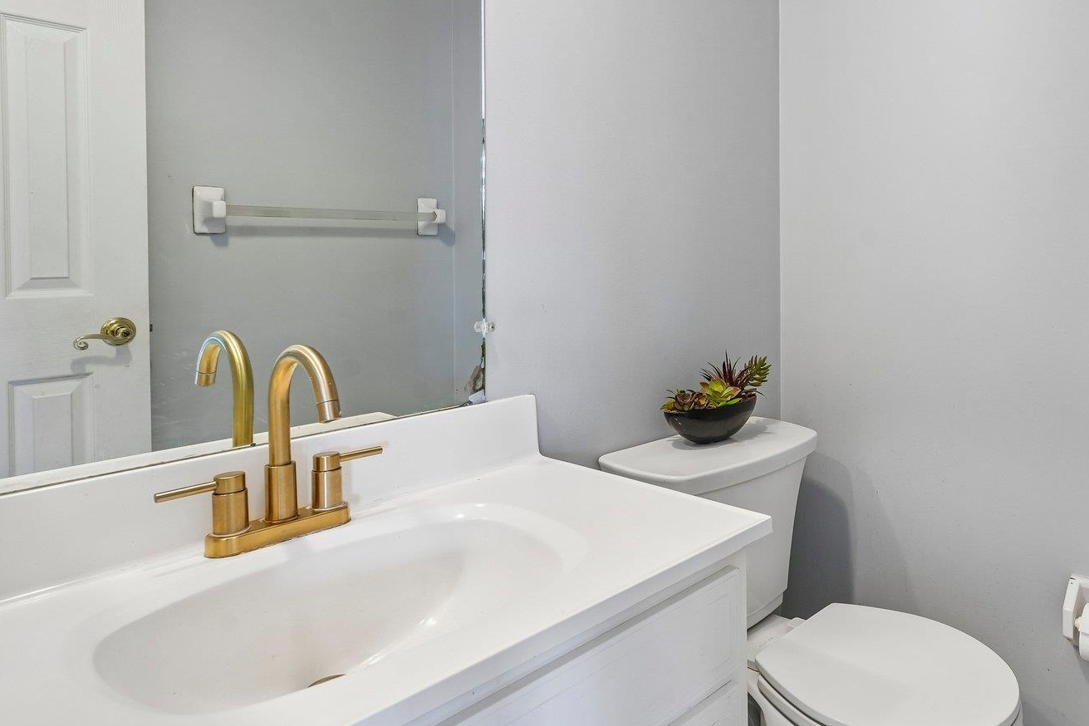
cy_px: 258
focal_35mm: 25
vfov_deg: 50.6
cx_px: 767
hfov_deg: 68.5
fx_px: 756
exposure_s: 1/6
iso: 400
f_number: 8
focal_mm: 16
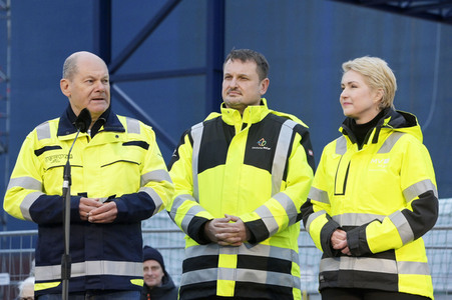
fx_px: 1882
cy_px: 150
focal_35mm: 150
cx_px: 226
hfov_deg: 13.7
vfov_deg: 9.1
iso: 4000
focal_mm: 150
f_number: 6.3
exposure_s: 1/640
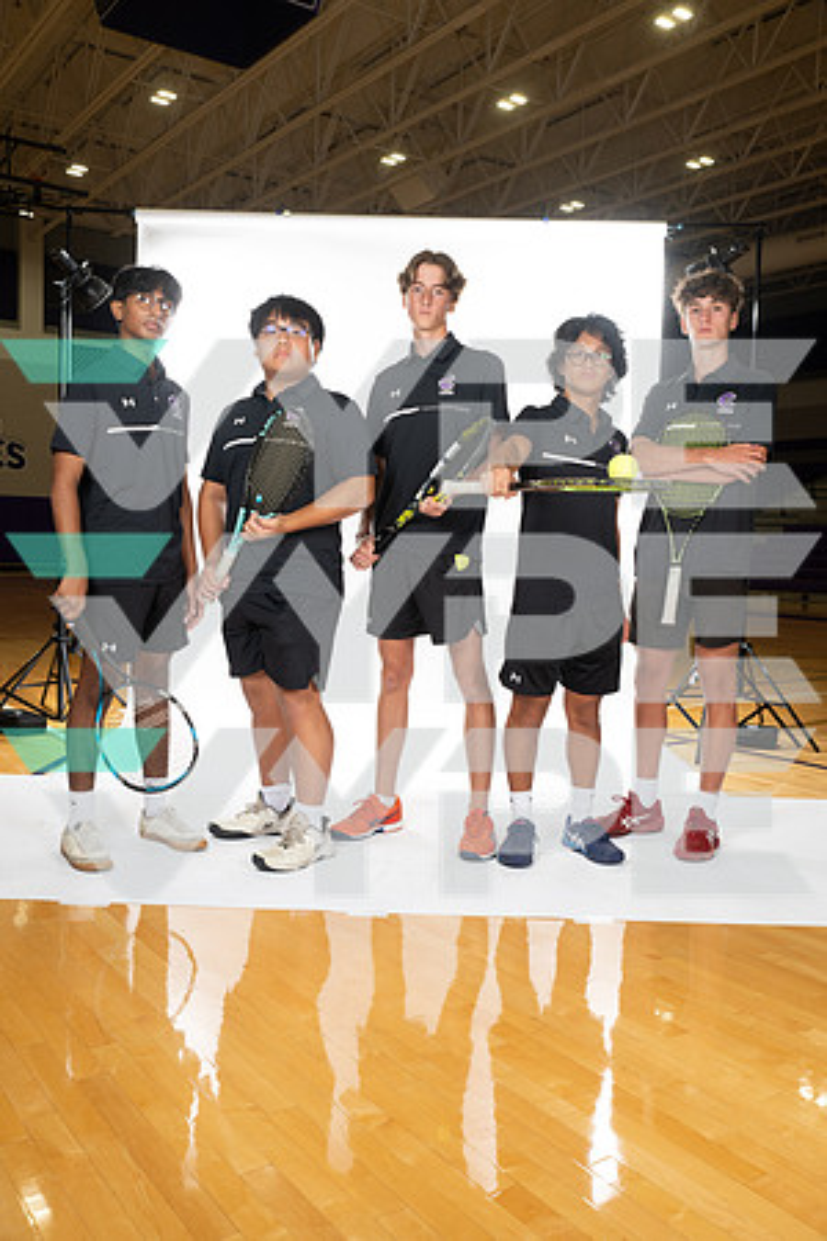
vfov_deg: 55.8
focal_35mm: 34
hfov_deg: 38.9
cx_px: 414
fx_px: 1171
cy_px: 620
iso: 800
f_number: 7.1
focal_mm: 34
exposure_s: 1/320
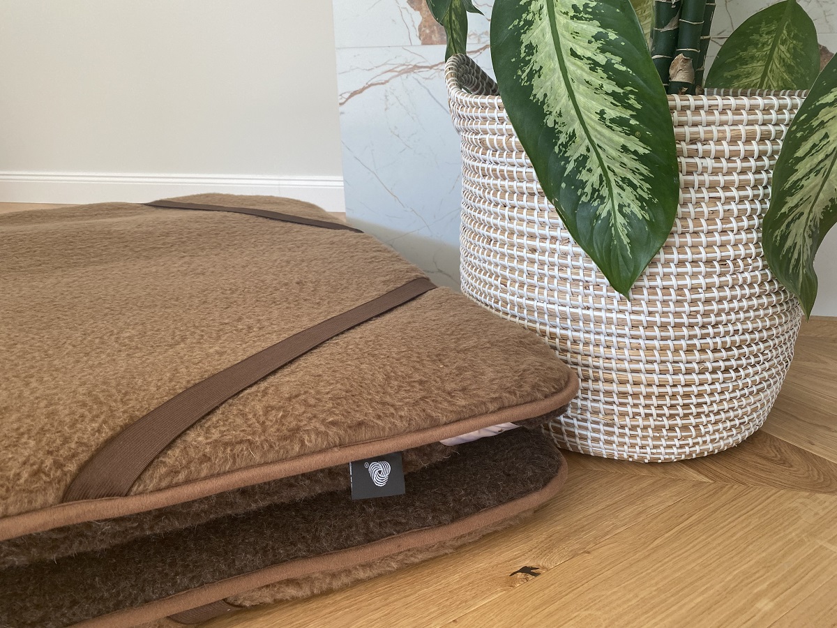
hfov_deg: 67.3
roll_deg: +1.2
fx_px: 629
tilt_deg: -20.3
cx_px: 418
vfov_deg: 53.1
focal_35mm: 26
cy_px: 314
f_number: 1.8
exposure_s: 1/121
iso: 125
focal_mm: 4.25
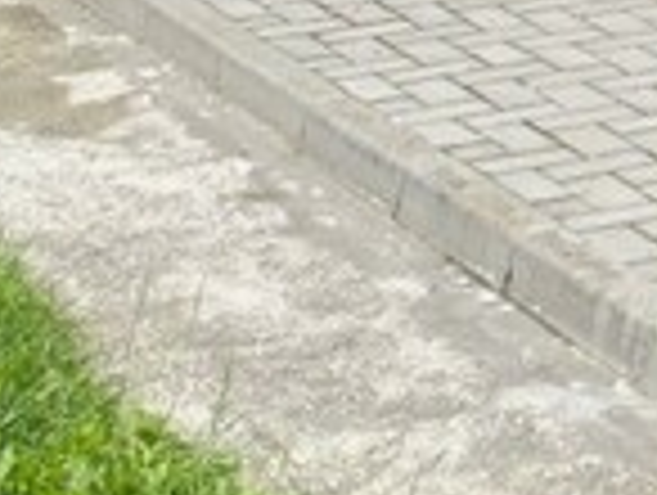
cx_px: 1512
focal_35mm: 161
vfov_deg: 8.1
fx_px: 3061
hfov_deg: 10.7
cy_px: -932
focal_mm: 6.14
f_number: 1.65
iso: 50
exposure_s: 1/984
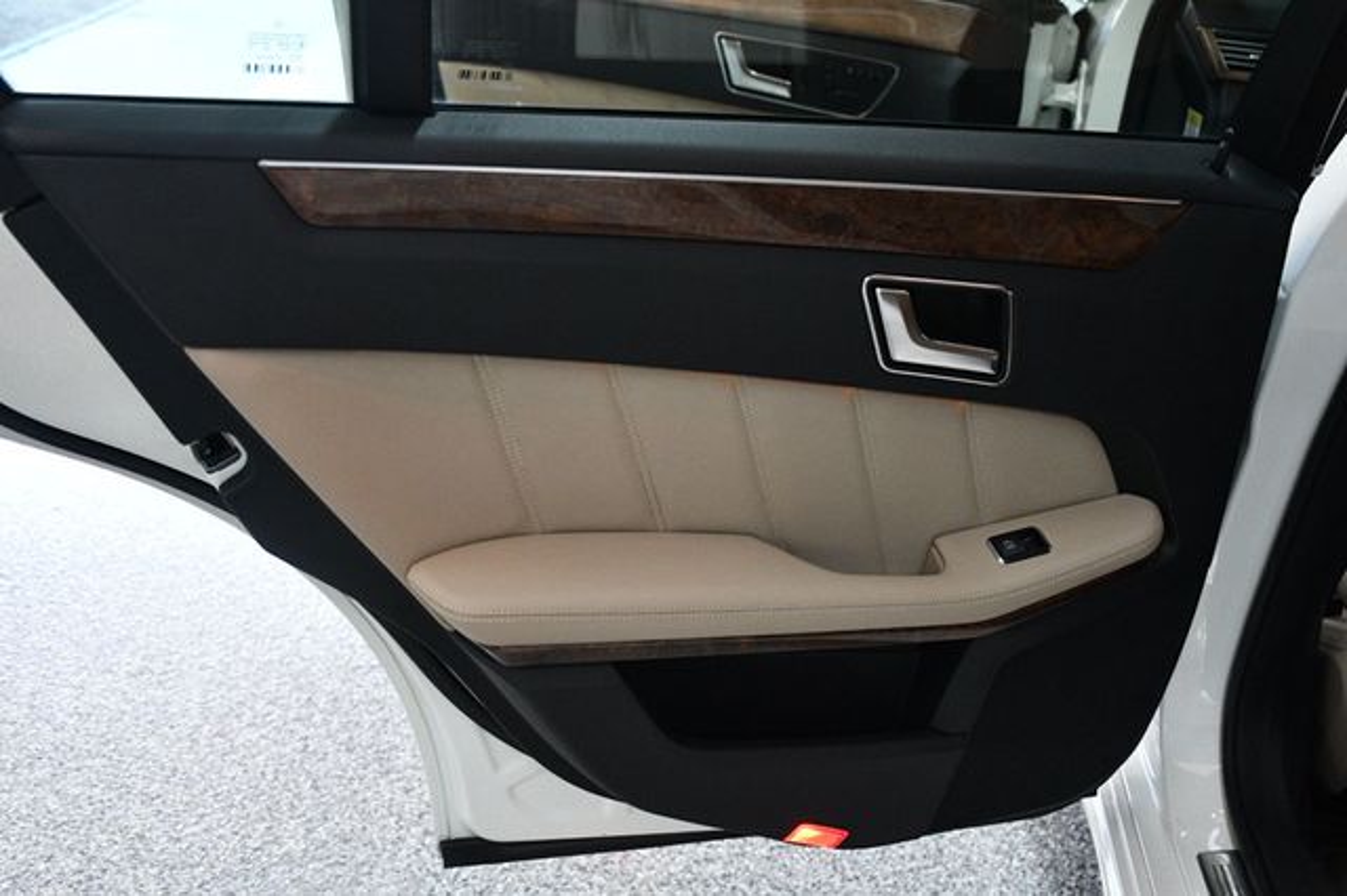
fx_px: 1496
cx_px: 674
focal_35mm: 40
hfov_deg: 48.5
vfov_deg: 33.4
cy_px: 448
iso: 2000
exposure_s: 1/125
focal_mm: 27
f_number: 4
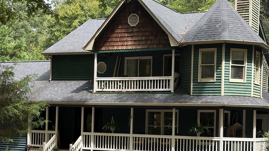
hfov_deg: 27.9
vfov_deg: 15.8
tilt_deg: +2.9
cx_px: 135
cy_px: 111
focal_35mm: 76
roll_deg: -0.9
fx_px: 542
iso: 50
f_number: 1.6
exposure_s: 1/444
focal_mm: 5.96
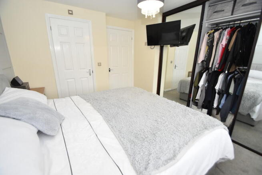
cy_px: 88
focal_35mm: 15
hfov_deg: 100.4
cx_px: 131
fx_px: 109
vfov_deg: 77.4
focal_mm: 10
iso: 800
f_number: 5
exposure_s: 1/100
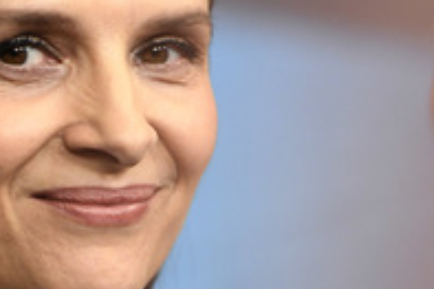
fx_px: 5517
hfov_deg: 4.5
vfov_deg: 3.0
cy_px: 119
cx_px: -8
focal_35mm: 458
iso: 1600
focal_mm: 200
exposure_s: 1/250
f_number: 3.5
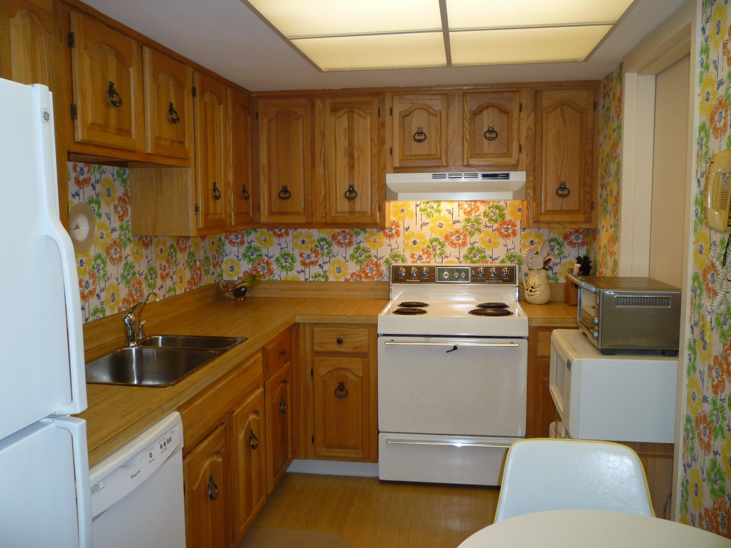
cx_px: 366
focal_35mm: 29
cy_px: 274
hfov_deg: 61.7
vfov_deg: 48.2
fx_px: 612
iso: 100
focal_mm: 5.2
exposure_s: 1/30
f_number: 3.3
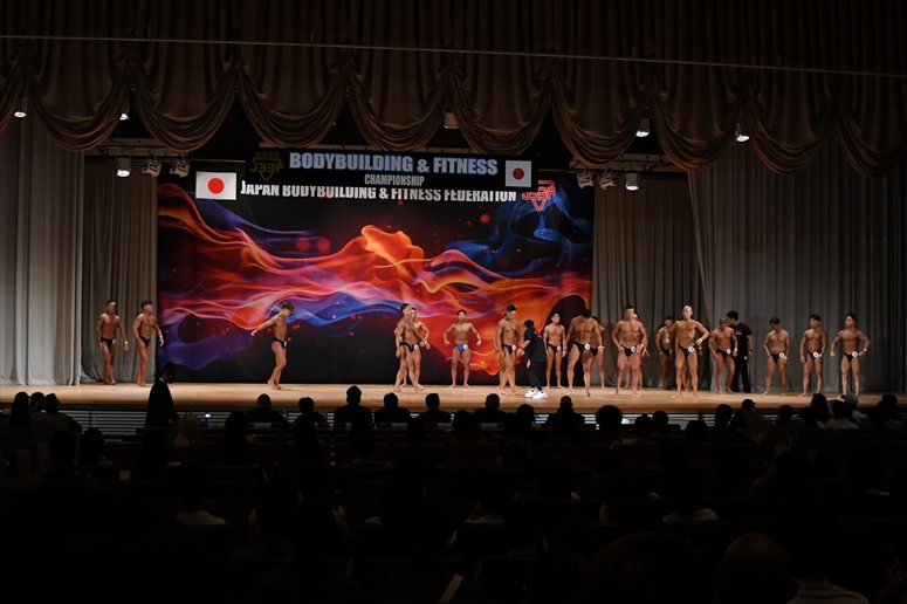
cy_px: 302
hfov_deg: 46.4
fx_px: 1058
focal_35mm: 42
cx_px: 454
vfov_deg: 31.9
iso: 3200
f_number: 5.6
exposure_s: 1/400
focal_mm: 28
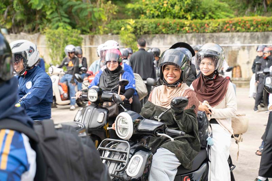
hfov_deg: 32.4
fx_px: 468
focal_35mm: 62
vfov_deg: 21.9
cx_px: 136
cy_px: 90
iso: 100
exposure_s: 1/250
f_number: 4.5
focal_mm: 62
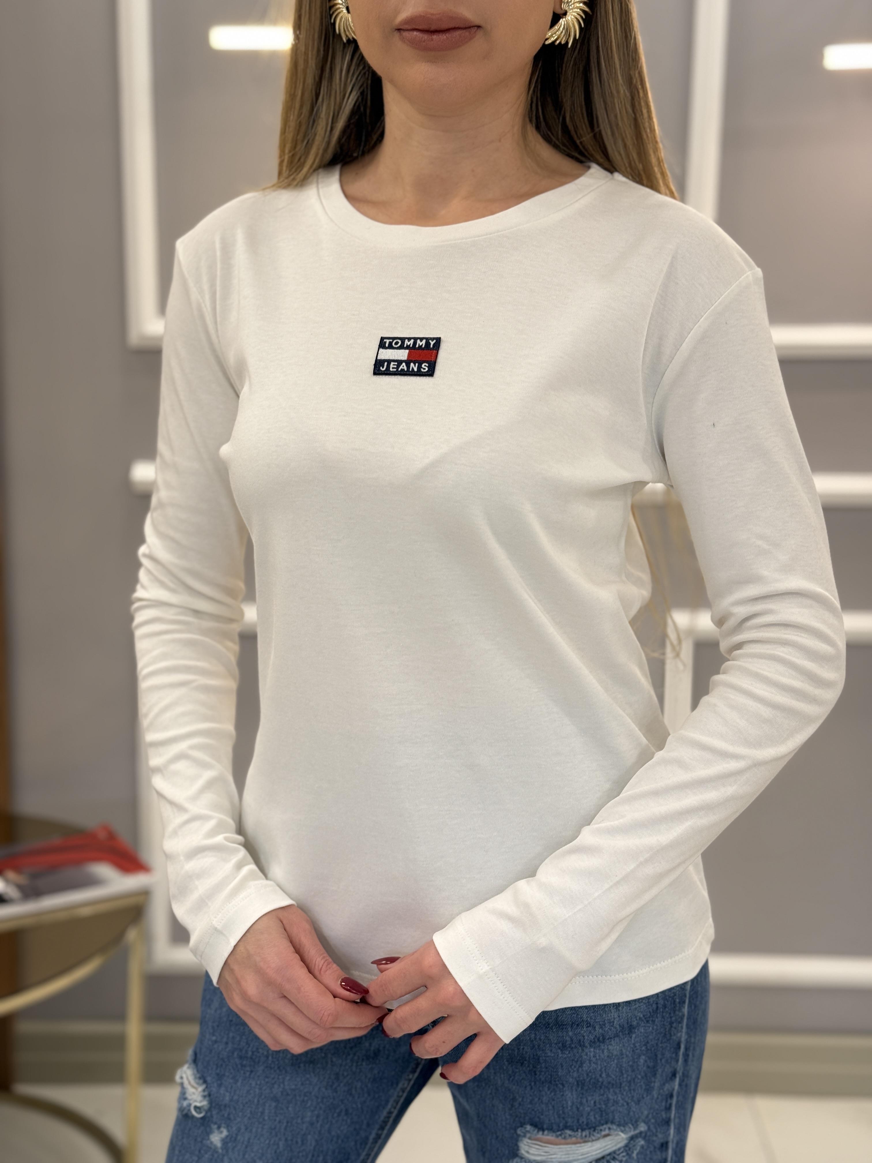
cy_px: 582
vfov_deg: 39.7
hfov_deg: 30.3
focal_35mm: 48
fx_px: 1612
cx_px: 436
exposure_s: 1/100
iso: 50
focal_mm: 6.76
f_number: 1.78
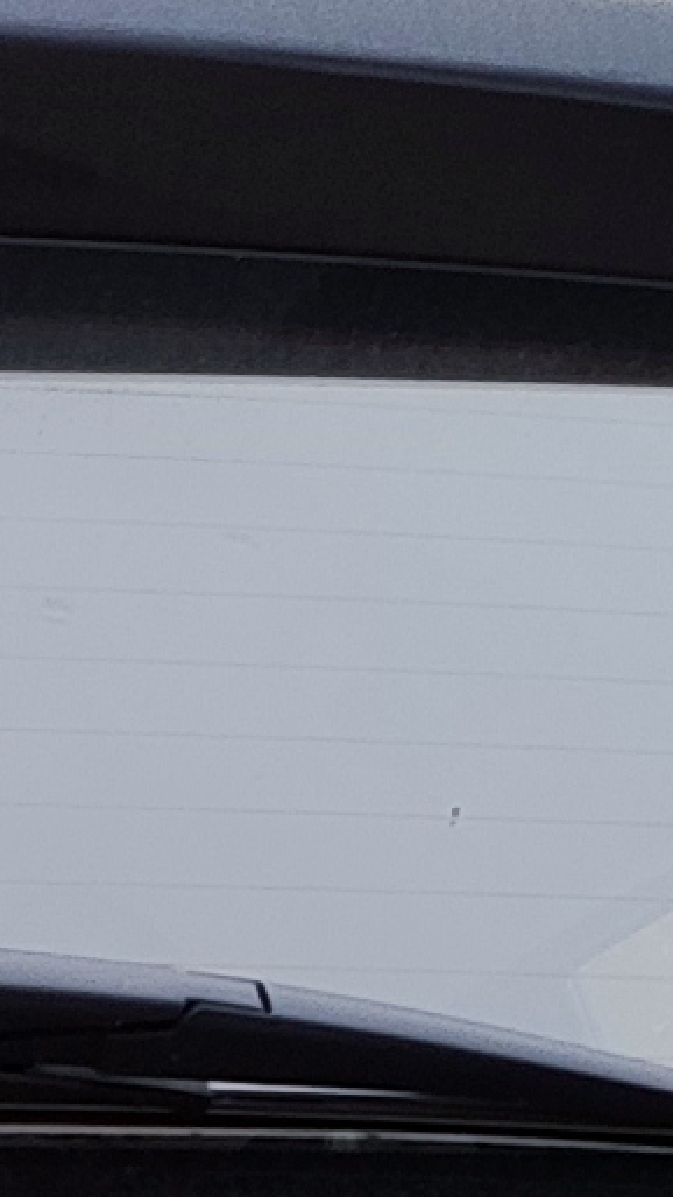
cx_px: -848
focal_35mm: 167
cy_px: 2797
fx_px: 5300
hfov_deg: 6.9
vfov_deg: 11.0
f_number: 1.79
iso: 50
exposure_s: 1/124
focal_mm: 4.74
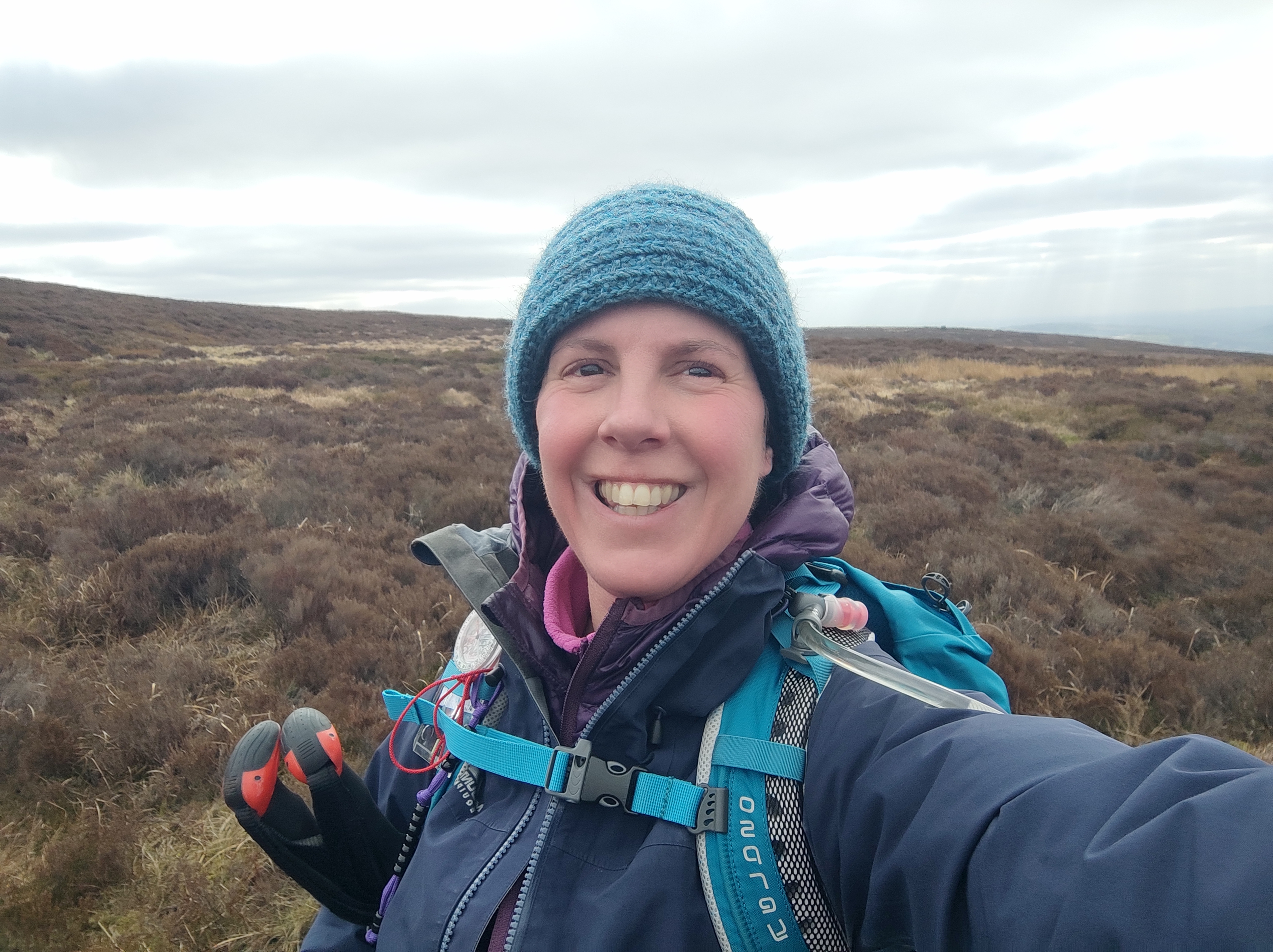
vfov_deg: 53.0
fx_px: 955
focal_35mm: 26
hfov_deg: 67.3
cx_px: 636
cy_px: 476
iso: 50
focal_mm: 3.14
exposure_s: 1/912
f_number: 2.24
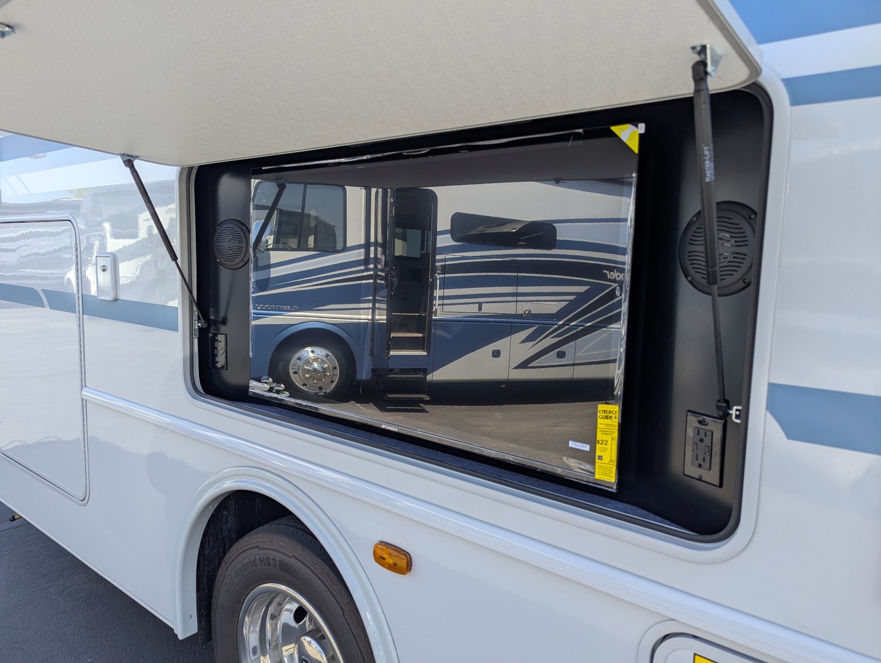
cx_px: 440
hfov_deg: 71.5
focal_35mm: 24
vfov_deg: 56.9
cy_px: 332
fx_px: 612
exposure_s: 1/305
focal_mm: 6.81
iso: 50
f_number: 1.85
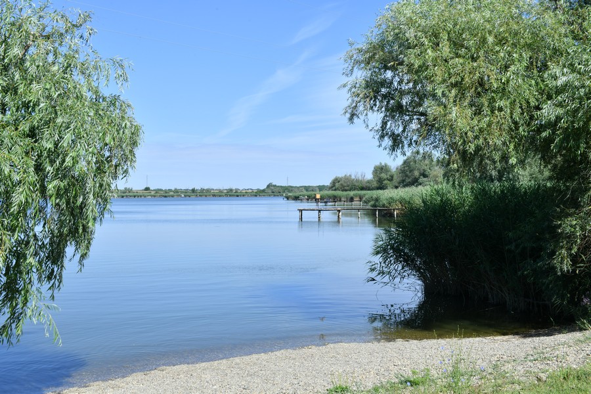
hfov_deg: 50.7
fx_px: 624
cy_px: 197
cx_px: 296
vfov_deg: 35.1
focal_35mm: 38
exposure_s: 1/100
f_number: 14
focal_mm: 38
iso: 100
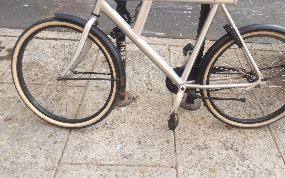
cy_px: 60
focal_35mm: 36
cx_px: 166
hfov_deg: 53.7
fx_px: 280
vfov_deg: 35.0
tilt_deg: -34.7
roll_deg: -3.3
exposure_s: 1/139
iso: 32
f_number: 2.2
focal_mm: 4.15
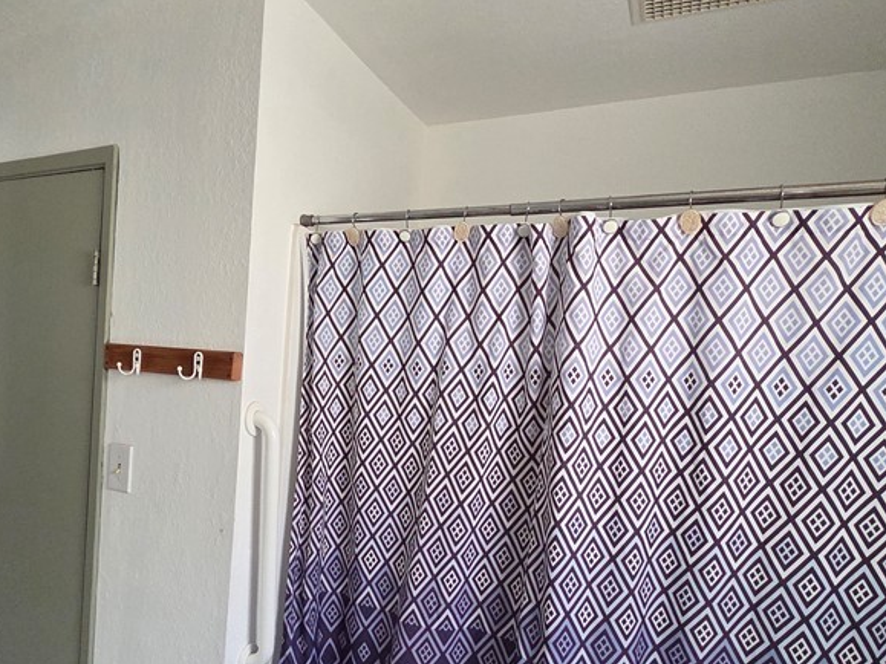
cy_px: 401
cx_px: 334
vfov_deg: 58.4
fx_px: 589
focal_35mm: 23
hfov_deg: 72.7
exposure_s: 1/100
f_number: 2.2
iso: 800
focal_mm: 2.2
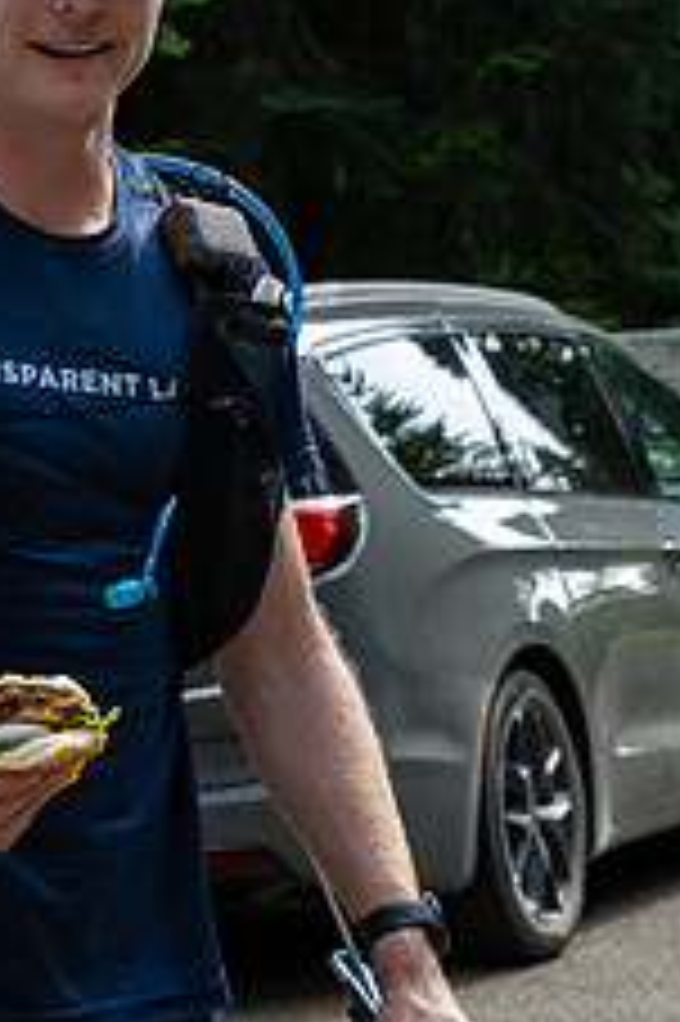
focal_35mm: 139
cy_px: 639
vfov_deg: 14.8
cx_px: 72
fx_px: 3944
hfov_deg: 9.8
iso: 1250
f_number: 9
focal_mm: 70
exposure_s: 1/640
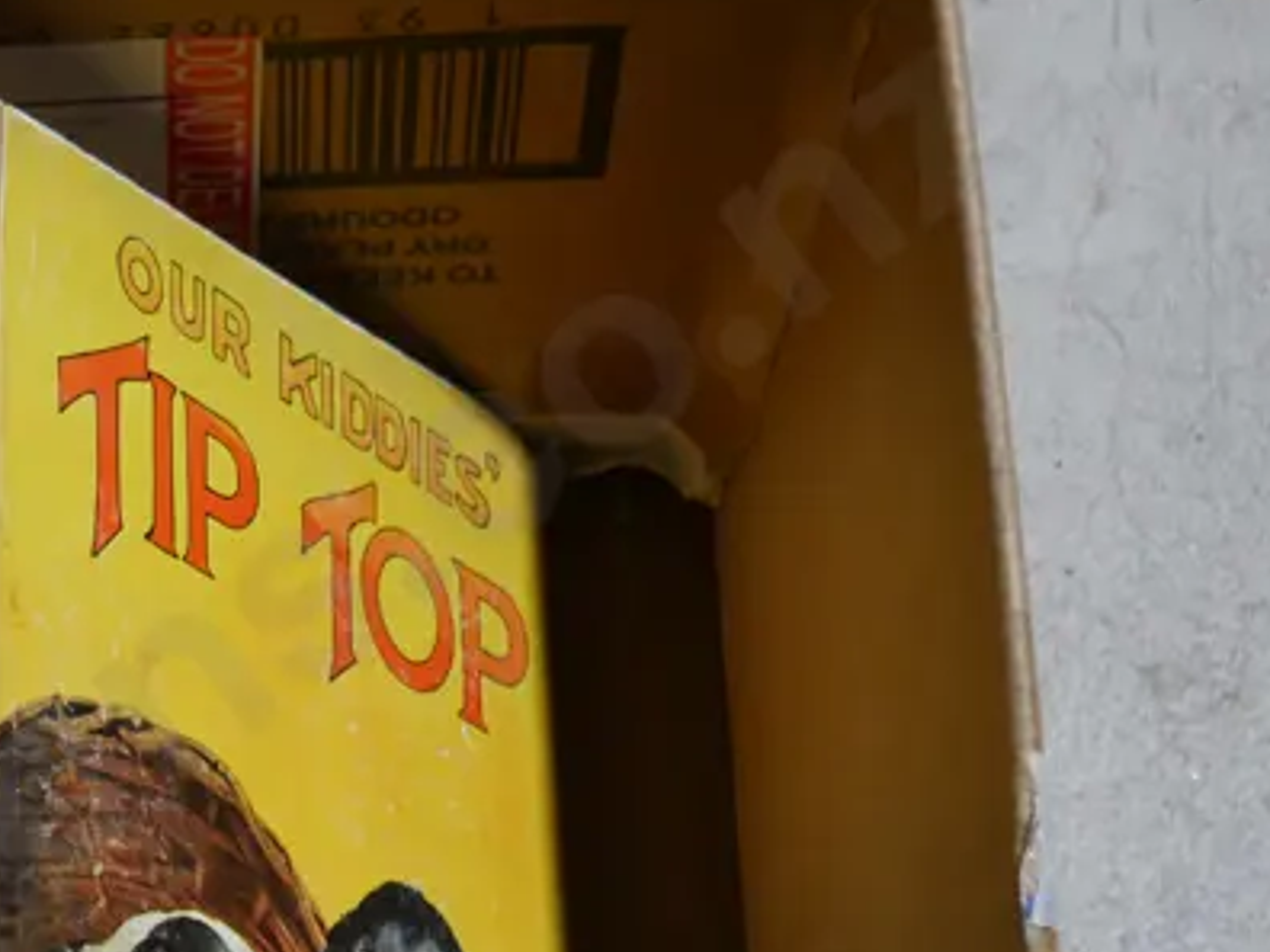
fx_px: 3229
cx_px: -334
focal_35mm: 88
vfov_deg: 16.2
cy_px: 1082
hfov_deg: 20.5
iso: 320
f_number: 4
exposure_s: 1/60
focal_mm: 17
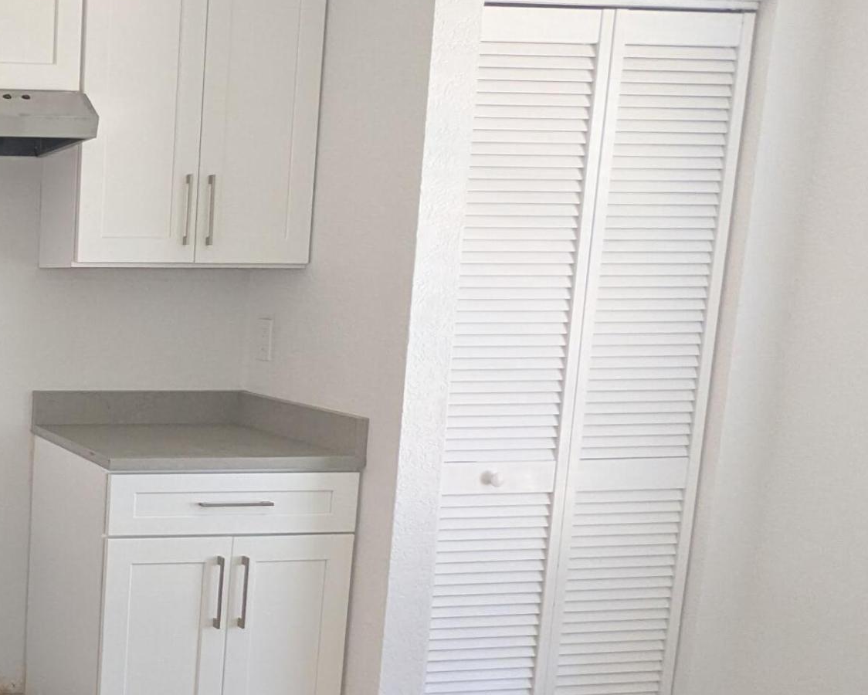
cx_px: -170
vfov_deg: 37.2
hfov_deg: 35.9
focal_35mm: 40
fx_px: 1028
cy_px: 430
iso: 97
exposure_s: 1/24
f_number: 2.2
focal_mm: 2.35
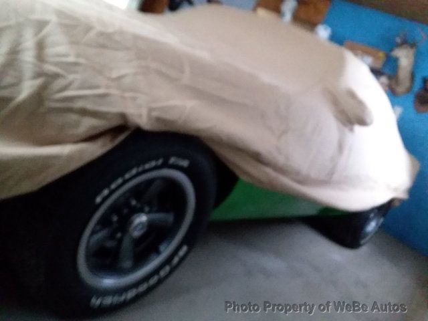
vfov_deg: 48.2
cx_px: 214
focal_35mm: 29
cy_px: 160
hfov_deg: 61.7
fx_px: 359
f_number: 1.9
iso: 500
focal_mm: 2.47
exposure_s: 1/15
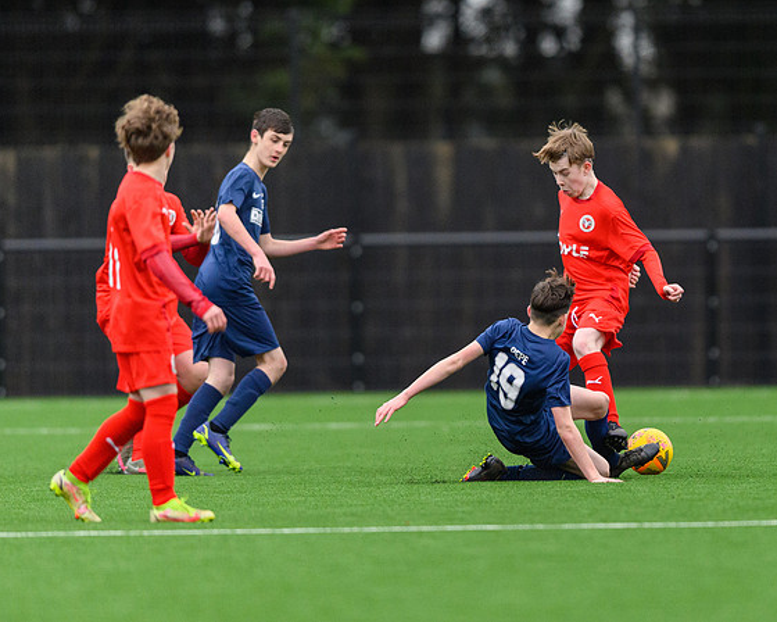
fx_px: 15063
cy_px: 382
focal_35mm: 655
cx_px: 555
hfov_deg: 3.0
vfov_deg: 2.4
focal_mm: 400
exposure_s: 1/2000
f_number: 2.8
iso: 3200
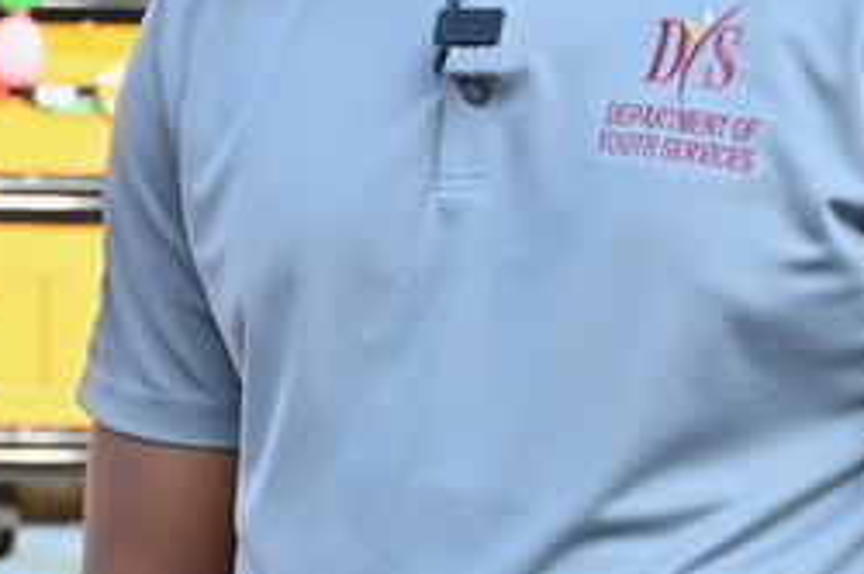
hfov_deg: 9.3
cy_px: -104
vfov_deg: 6.4
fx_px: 5105
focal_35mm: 213
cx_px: -605
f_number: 5.6
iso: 200
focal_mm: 52
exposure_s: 1/250
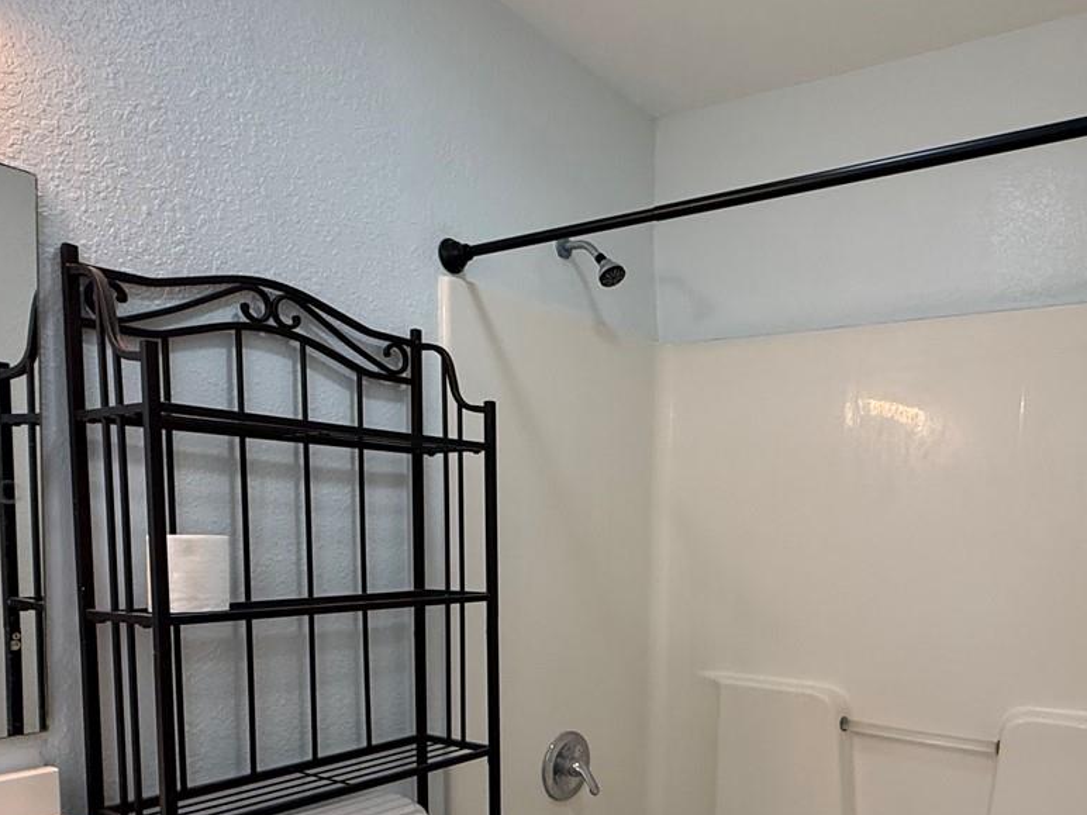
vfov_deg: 46.8
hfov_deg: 60.2
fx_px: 911
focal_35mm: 29
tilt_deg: -3.7
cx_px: 727
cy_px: 594
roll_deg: -1.2
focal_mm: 2.22
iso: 200
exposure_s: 1/120
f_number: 2.2
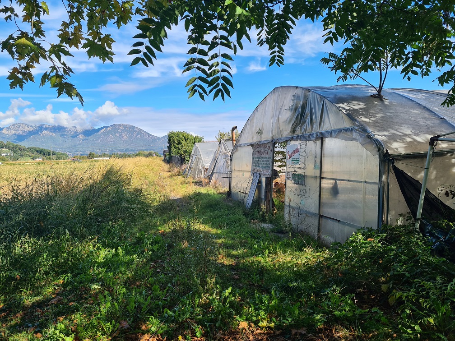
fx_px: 342
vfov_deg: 53.1
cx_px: 228
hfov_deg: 67.3
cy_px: 170
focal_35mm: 26
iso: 50
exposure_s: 1/1332
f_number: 1.8
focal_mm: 5.4
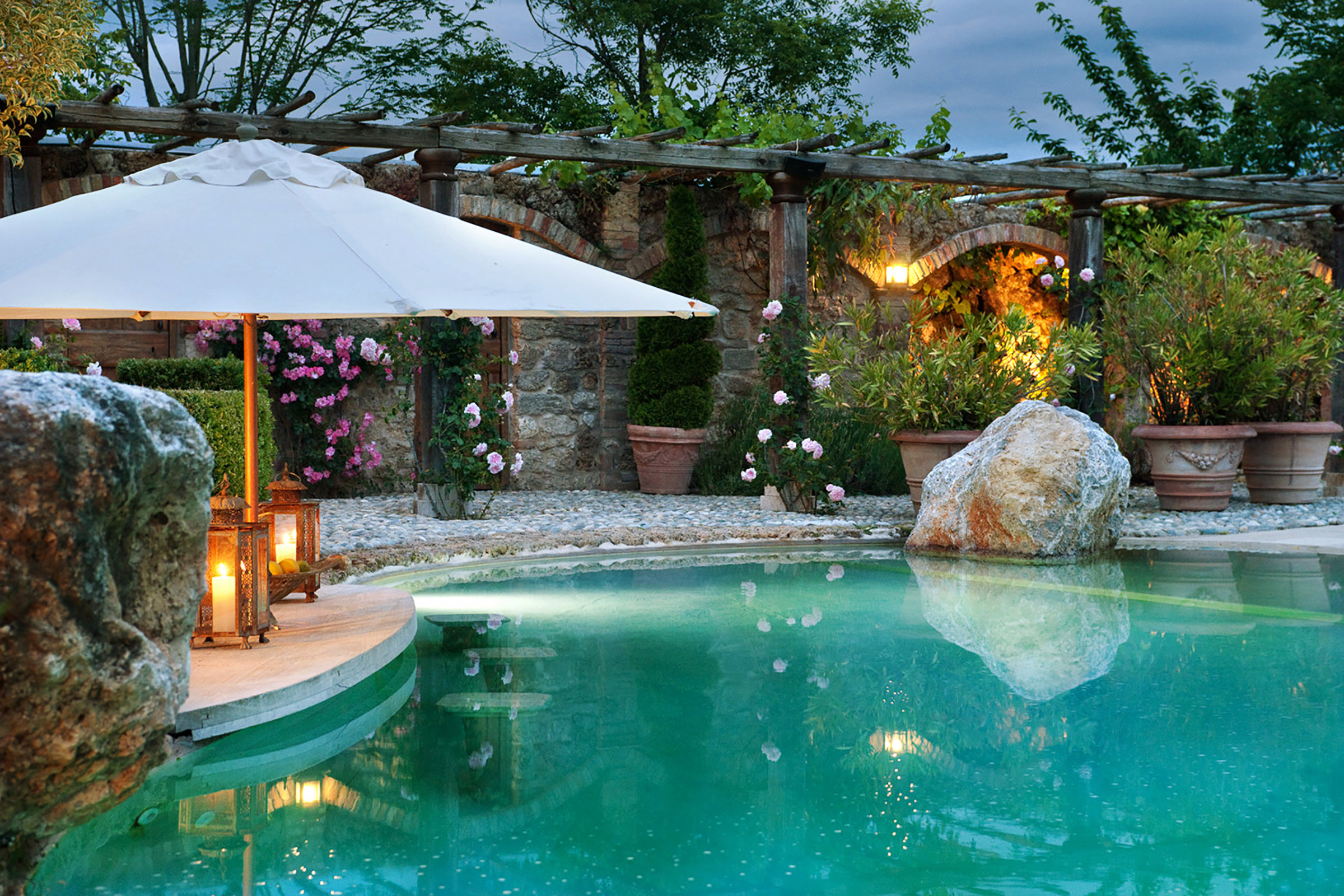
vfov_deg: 22.6
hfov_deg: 33.4
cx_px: 672
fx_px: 2240
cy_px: 448
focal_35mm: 60
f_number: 6.3
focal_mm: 60
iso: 1000
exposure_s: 1/5
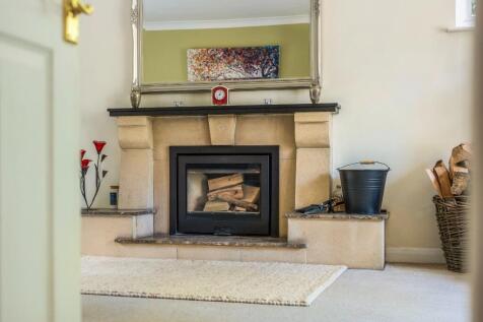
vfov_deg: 27.0
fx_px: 671
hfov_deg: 39.6
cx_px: 242
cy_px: 161
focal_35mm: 50
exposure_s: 1/50
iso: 320
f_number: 4
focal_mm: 50
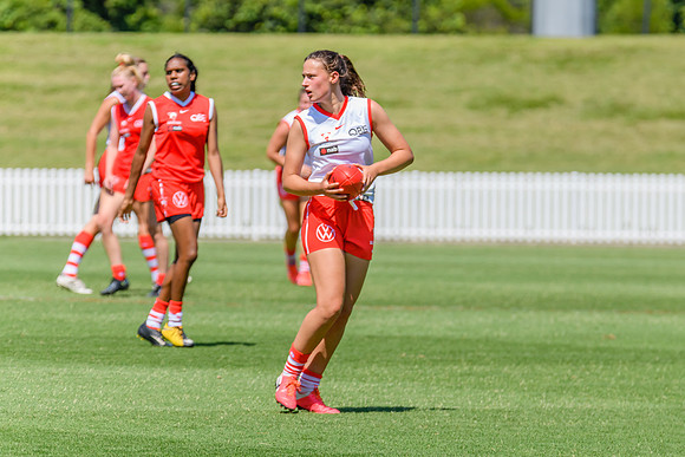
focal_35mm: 501
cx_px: 401
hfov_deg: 4.1
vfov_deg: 2.7
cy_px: 203
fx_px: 9543
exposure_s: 1/2000
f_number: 9
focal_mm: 400
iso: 800
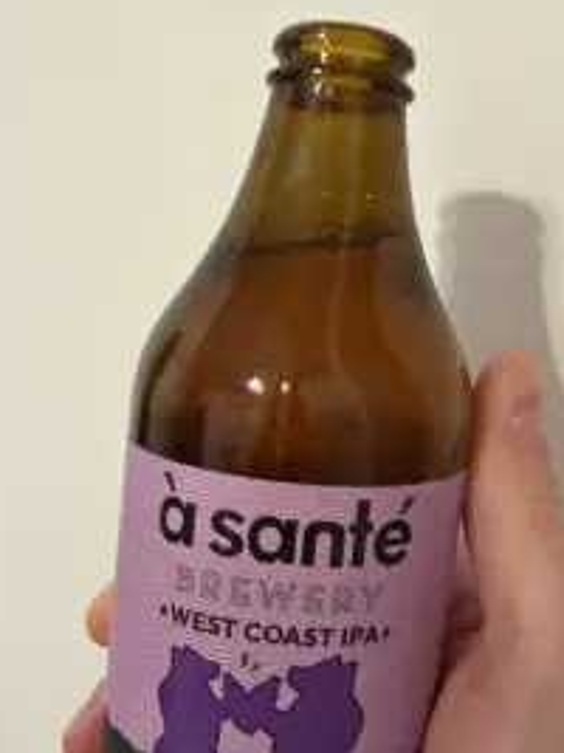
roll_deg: +6.0
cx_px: 316
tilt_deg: -15.1
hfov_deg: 39.6
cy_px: 463
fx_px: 783
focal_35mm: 36
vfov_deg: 50.9
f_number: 2.2
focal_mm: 2.22
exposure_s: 1/60
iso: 800
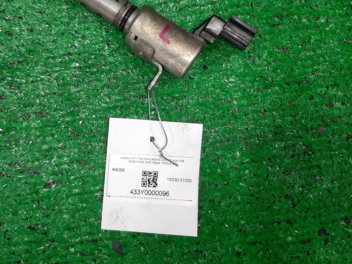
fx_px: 356
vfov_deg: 40.3
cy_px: 92
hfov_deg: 51.6
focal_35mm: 35
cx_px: 115
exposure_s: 1/50
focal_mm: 3.93
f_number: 1.7
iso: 47
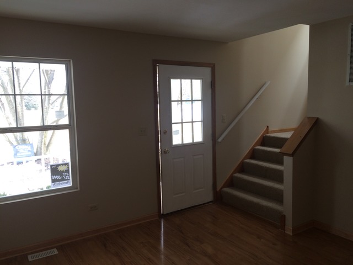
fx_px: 296
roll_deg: +2.6
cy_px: 132
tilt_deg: -6.1
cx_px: 176
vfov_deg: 48.2
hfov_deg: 61.7
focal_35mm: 29
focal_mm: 4.15
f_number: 2.2
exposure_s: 1/60
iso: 32
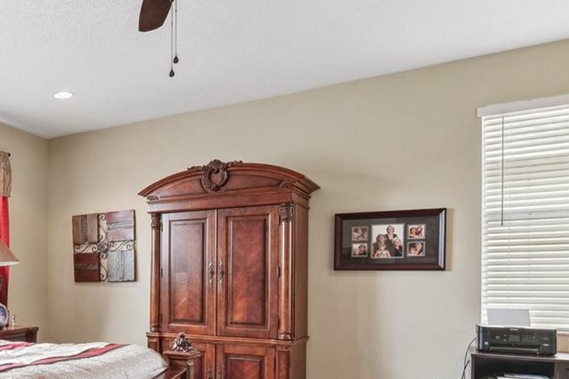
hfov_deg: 48.0
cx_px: 8
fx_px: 521
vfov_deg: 38.7
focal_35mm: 33
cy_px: 292
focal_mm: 14
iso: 400
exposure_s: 1/10
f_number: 8
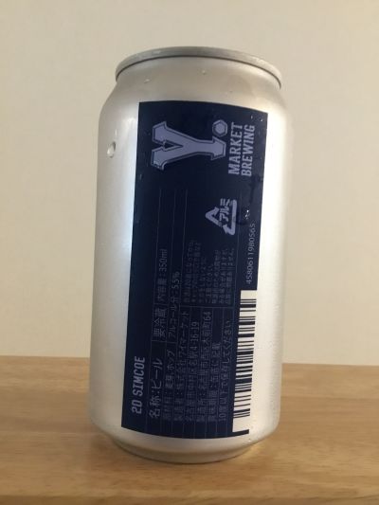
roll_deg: -2.0
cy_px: 252
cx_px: 190
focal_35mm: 31
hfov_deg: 45.5
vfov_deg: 58.3
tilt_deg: -1.2
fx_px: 452
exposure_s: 1/15
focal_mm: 3.3
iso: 320
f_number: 2.4
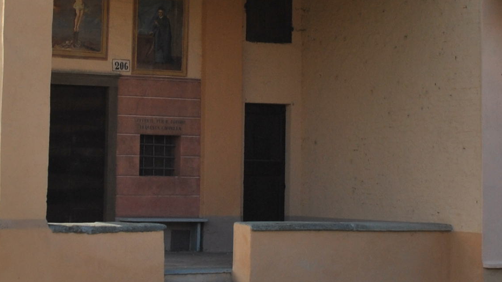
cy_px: 12
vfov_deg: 11.2
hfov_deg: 20.0
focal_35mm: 107
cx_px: 279
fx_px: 1424
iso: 100
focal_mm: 20
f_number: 7.1
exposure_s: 1/250
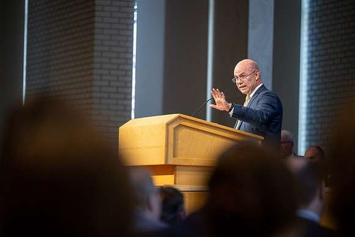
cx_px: 178
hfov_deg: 10.3
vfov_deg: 6.9
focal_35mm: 200
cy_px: 118
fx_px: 1973
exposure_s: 1/400
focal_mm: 200
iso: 1600
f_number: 2.8
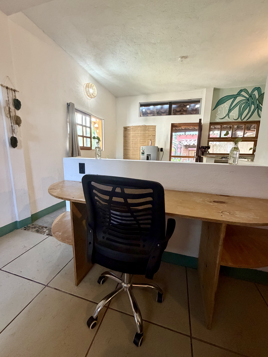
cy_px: 178
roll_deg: -1.6
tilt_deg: -9.8
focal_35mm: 14
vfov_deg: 102.1
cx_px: 134
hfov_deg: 85.7
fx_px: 145
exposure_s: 1/60
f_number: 2.2
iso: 500
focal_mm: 2.22
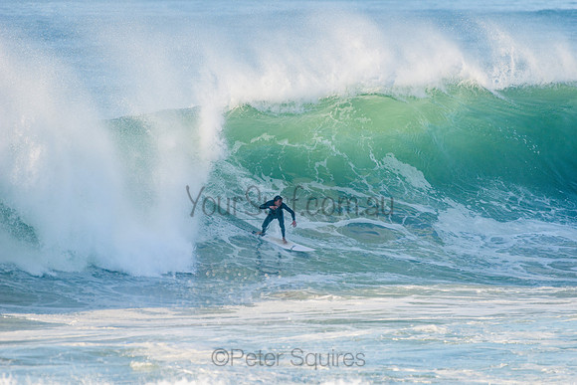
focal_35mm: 500
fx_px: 8015
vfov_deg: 2.8
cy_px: 192
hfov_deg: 4.1
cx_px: 288
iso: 320
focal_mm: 500
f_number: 5.6
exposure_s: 1/1600
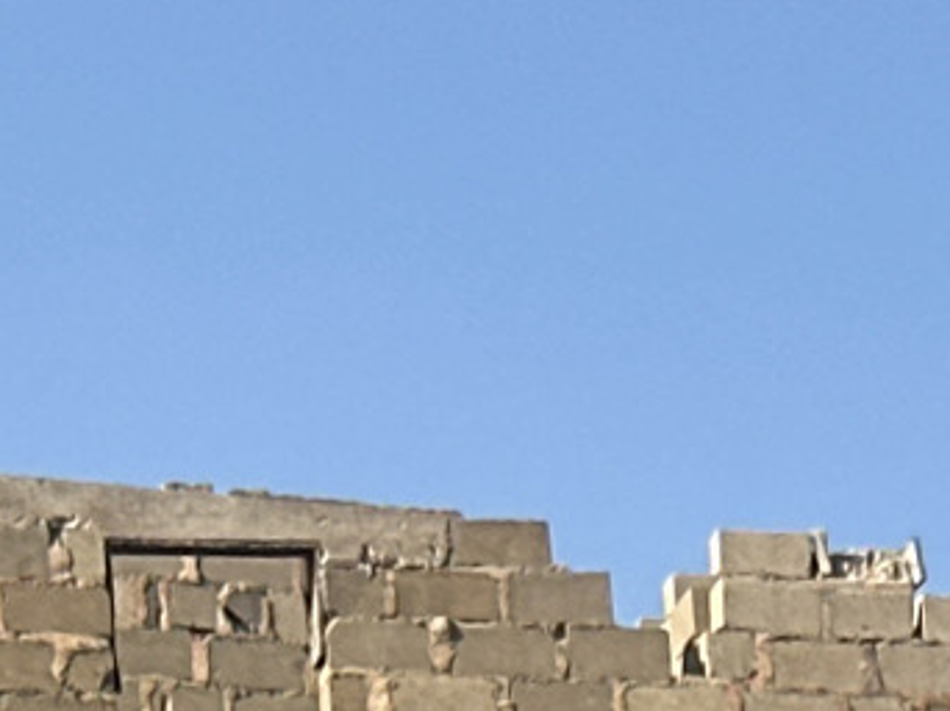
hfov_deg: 6.9
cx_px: 1706
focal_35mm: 281
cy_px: 1575
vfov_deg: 5.2
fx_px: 7706
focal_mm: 6.86
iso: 64
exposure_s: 1/2890
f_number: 1.78
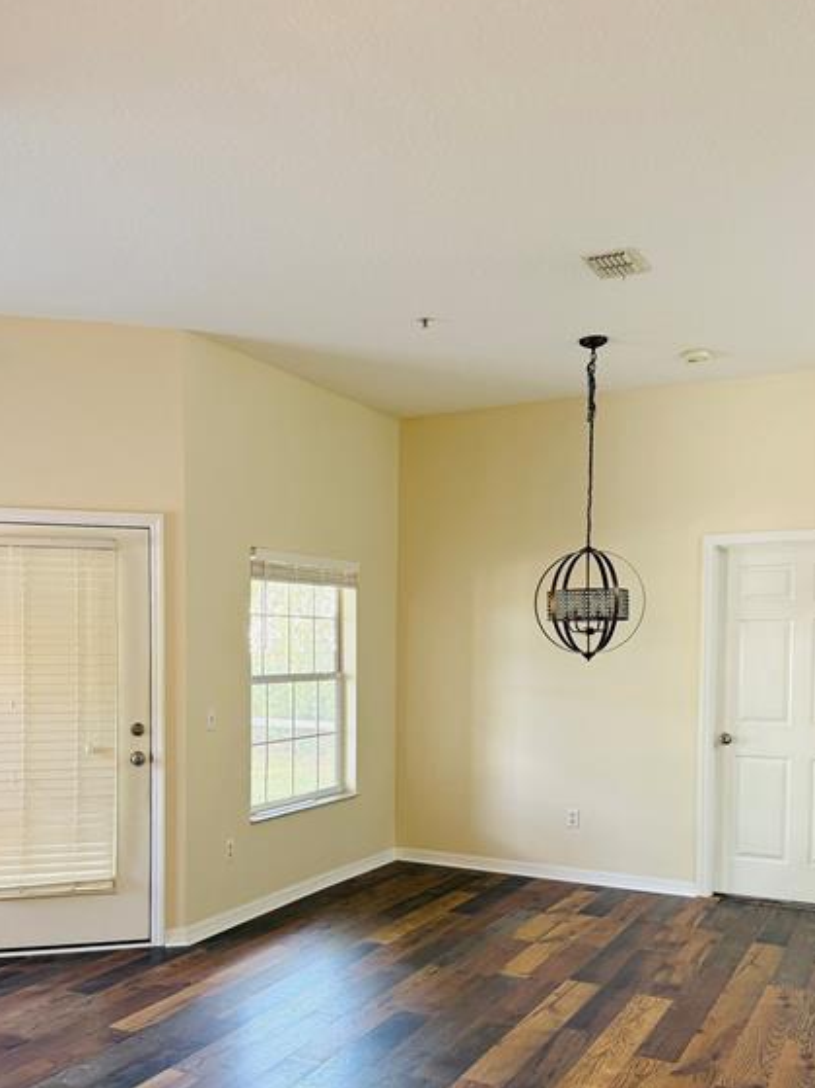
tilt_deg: -1.8
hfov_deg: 42.9
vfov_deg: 54.7
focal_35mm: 33
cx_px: 362
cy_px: 685
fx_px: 1036
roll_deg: -0.6
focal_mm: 6.76
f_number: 1.78
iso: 200
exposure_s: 1/72
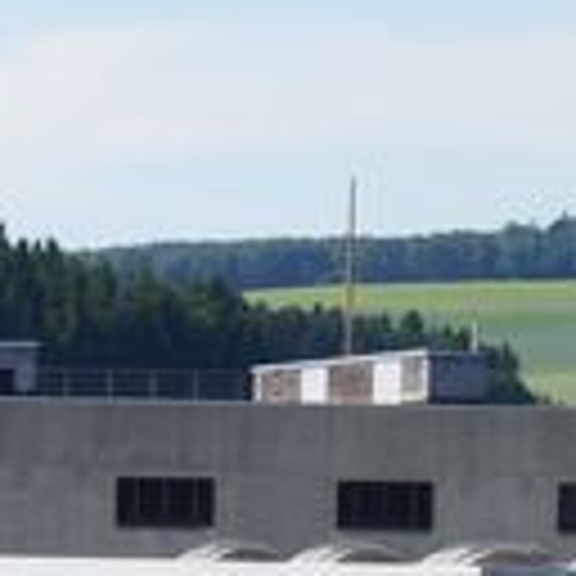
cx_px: -45
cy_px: 1170
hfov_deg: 6.3
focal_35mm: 279
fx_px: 5246
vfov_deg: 6.1
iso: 100
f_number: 10
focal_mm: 35
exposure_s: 1/125
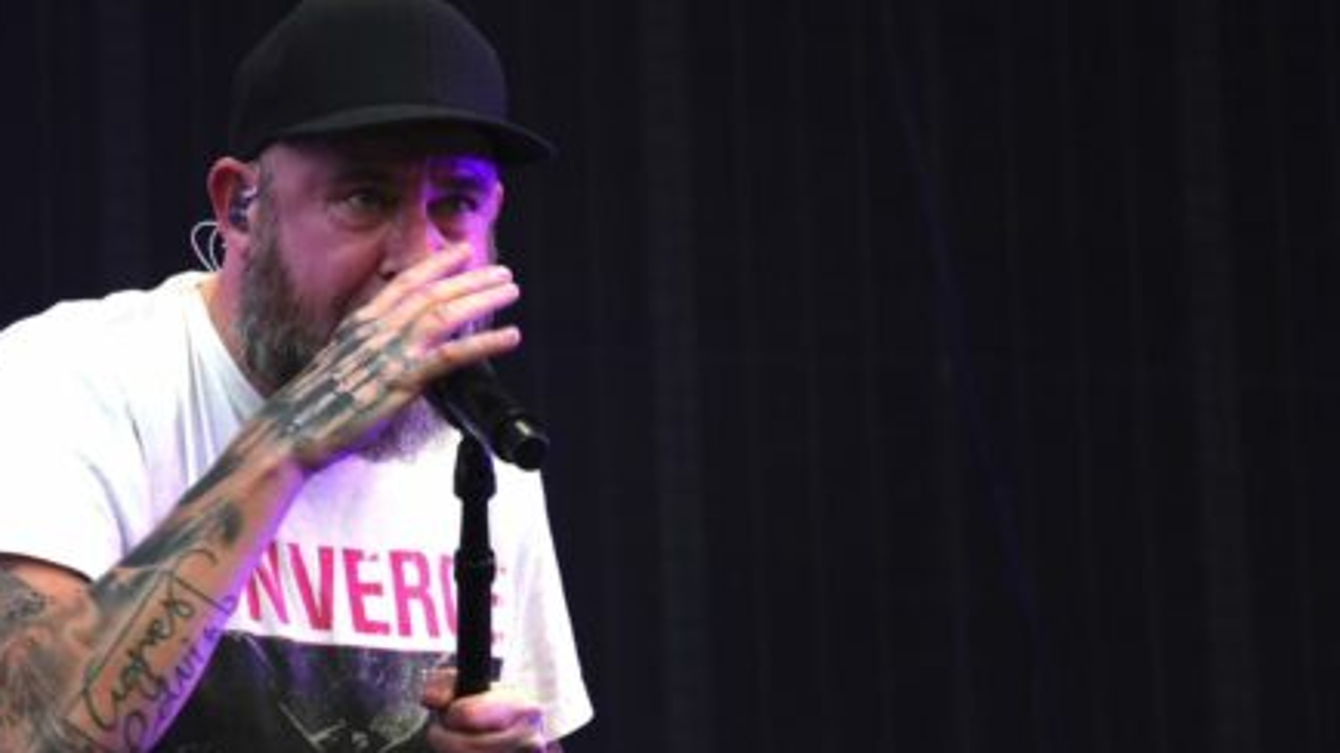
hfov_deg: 9.0
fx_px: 8491
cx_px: 327
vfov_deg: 5.1
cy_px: 420
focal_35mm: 239
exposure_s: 1/160
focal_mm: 86
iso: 250
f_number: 5
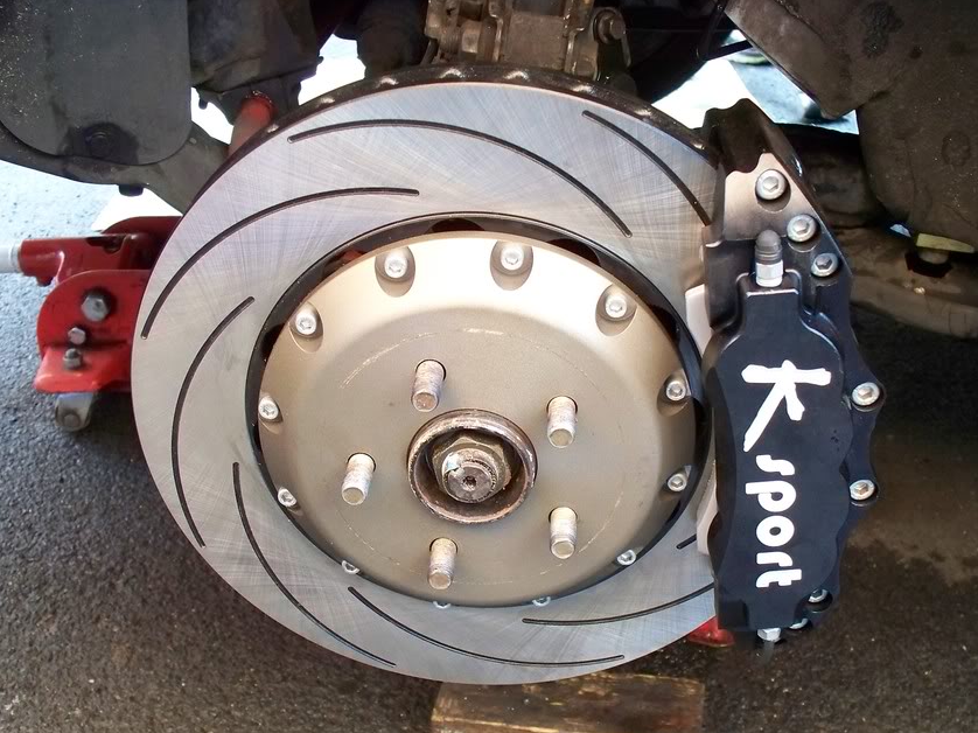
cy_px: 426
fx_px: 1243
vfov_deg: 32.8
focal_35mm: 44
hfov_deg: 43.0
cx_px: 484
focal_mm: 7.54
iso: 400
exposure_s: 1/60
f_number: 2.8
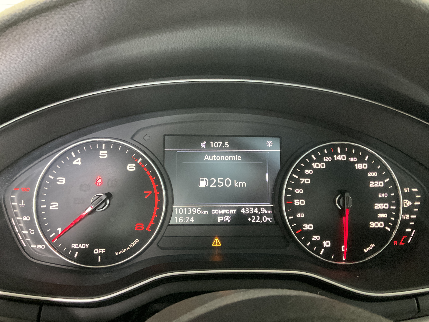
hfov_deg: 61.7
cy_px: 161
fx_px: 359
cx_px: 214
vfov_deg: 48.2
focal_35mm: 29
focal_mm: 3
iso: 400
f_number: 1.8
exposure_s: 1/27
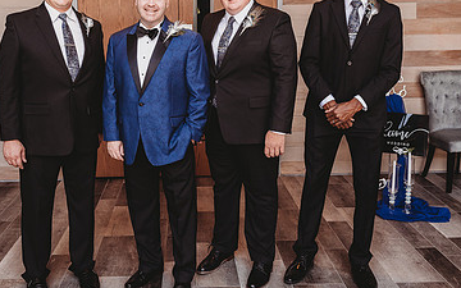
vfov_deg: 31.0
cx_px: 190
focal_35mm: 41
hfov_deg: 48.0
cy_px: 99
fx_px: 515
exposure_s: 1/250
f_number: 2.8
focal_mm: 24
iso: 500
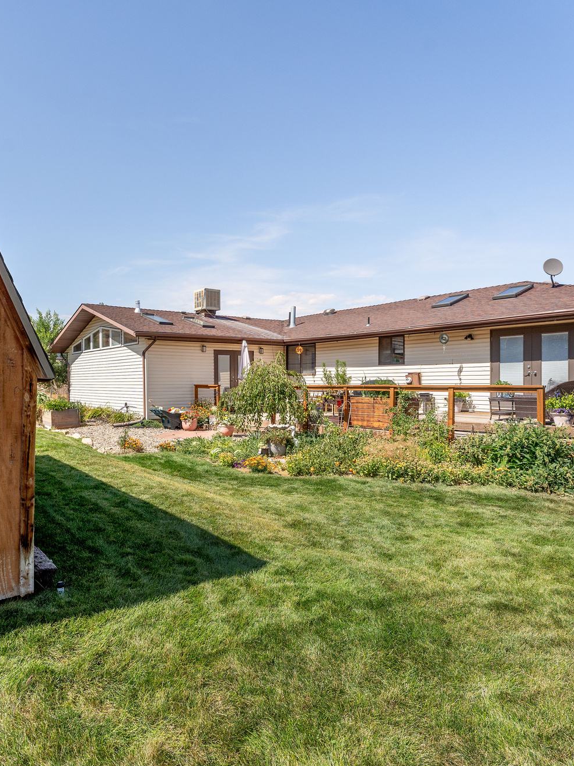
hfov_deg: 61.8
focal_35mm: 21
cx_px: 191
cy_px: 389
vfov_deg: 79.0
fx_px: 465
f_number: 8
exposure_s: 1/1000
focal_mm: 14
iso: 400
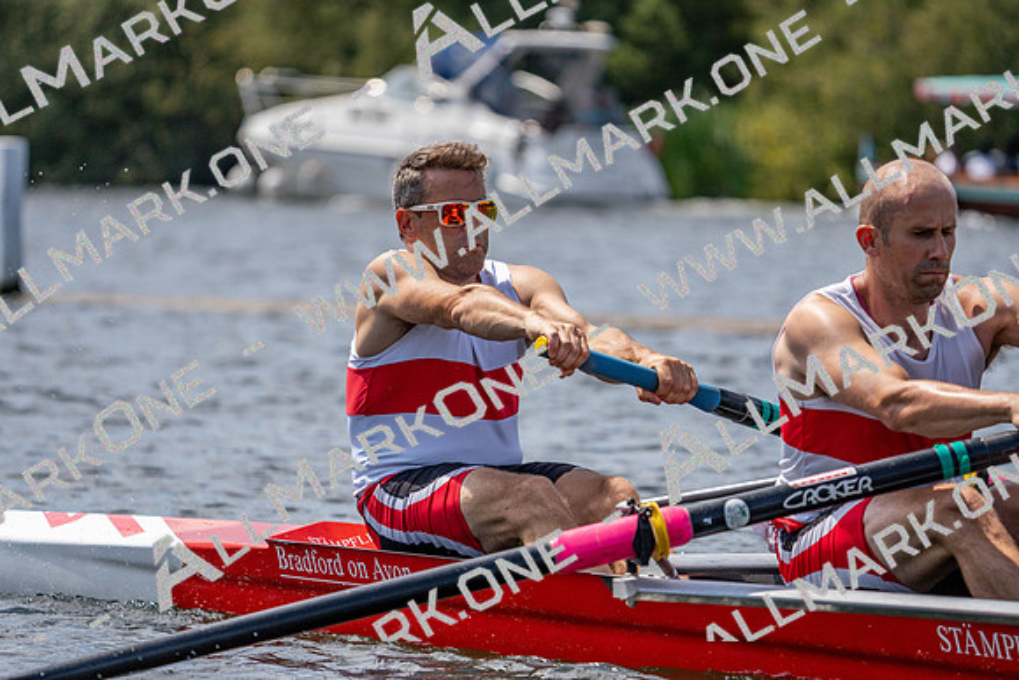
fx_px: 7927
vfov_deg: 4.9
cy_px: 340
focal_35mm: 280
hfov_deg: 7.4
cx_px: 510
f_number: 5.6
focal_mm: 280
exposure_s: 1/2000
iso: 250
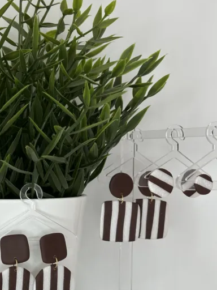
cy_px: 167
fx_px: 627
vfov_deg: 26.0
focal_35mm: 75
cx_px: 108
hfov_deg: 19.6
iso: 50
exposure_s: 1/226
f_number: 1.78
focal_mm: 6.86
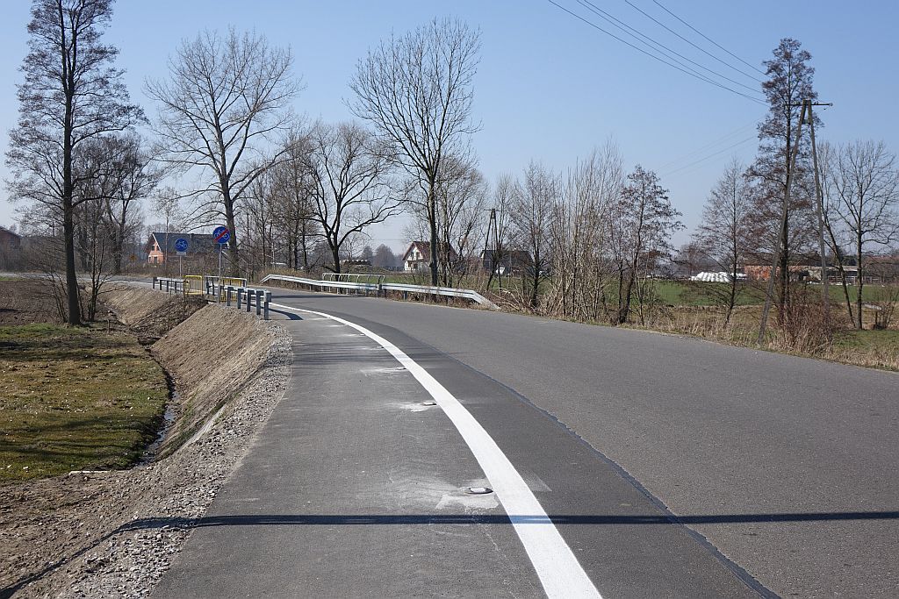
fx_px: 1199
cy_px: 300
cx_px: 450
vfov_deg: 28.1
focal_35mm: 48
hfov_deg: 41.1
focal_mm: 17.48
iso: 125
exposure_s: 1/800
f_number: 4.5
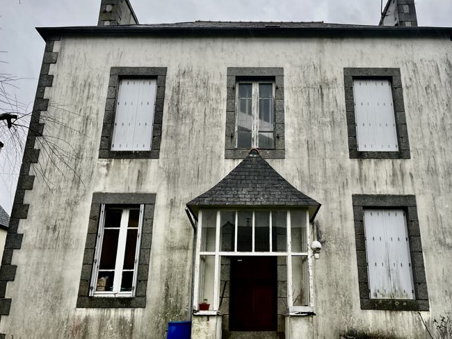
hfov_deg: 56.6
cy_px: 170
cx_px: 259
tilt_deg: +20.0
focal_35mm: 32
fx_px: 418
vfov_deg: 44.2
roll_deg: -0.1
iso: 50
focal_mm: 5.1
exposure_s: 1/121
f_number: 1.6
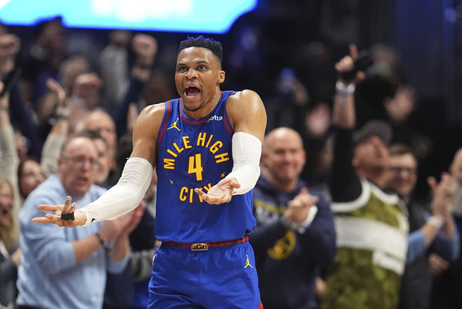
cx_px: 231
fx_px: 7705
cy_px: 154
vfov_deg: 2.3
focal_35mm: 600
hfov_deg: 3.4
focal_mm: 400
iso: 5000
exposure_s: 1/1600
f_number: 3.2
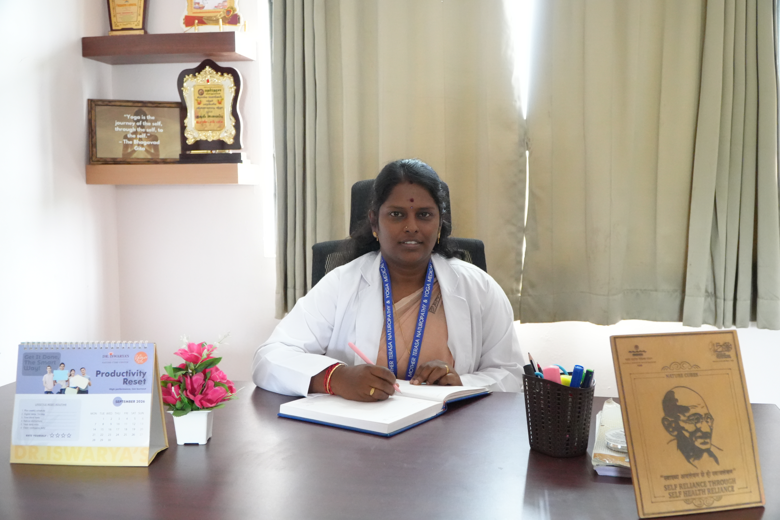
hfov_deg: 55.1
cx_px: 390
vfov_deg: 38.4
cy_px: 260
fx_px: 747
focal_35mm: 34
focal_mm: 23
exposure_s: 1/160
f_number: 4
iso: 6400
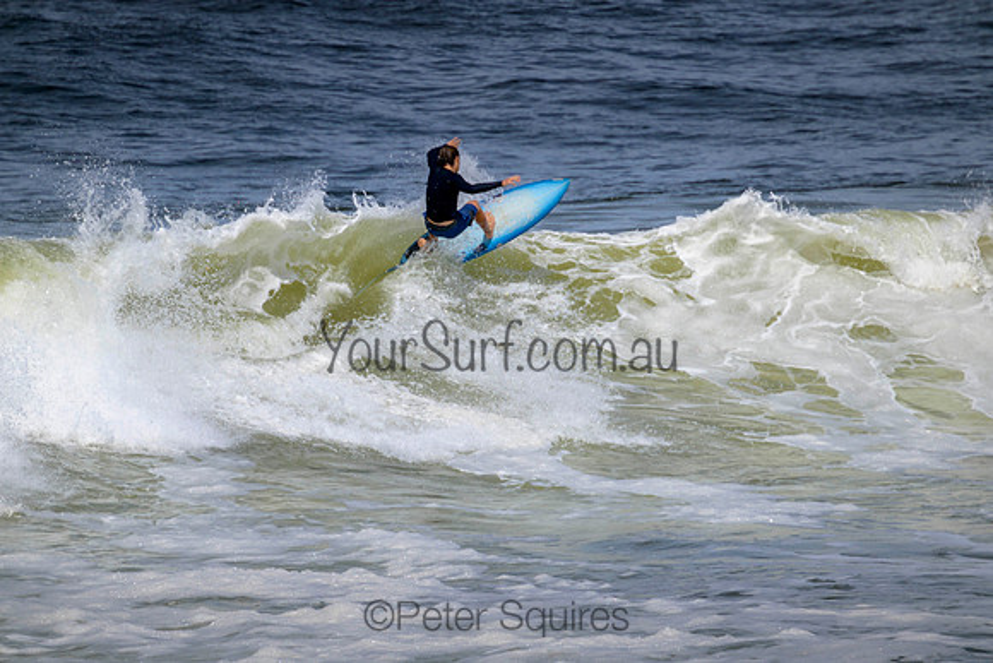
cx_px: 496
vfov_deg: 1.7
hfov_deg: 2.6
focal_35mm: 800
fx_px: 22071
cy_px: 332
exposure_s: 1/2000
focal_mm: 800
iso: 400
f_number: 11
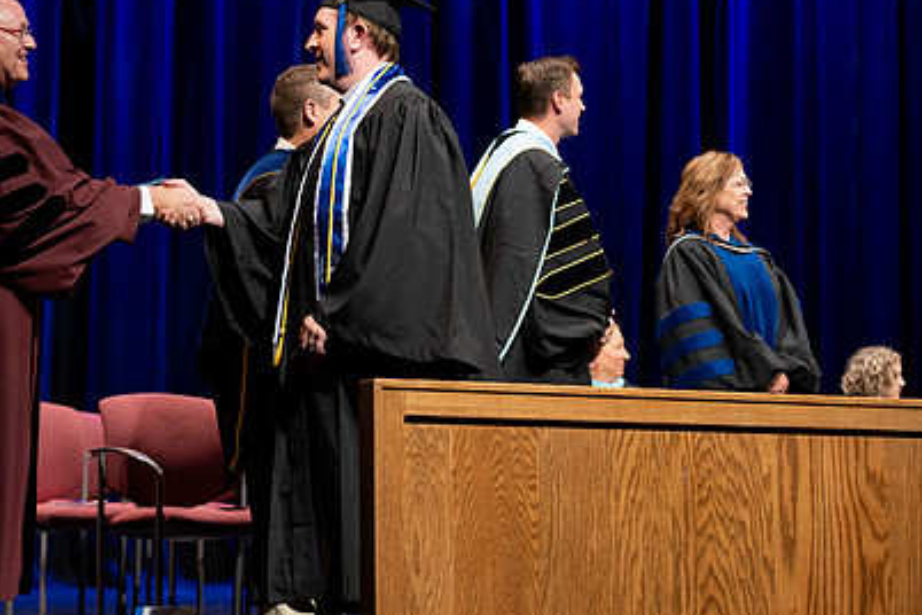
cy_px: 304
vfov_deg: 13.6
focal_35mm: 101
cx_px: 261
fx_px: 2587
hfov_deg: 20.1
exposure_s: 1/250
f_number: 2.8
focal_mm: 70
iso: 640
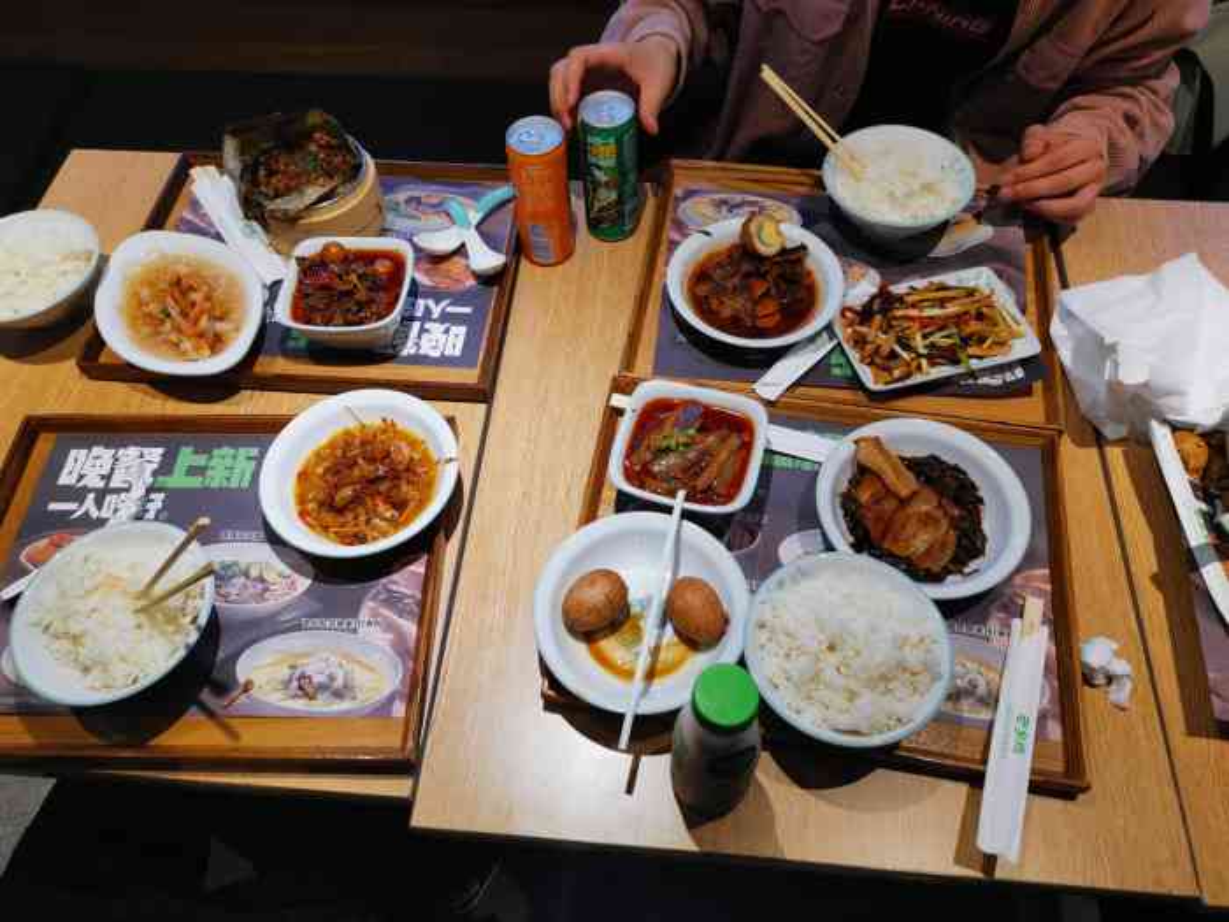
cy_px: 461
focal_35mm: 27
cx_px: 614
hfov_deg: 65.3
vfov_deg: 51.4
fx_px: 959
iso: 125
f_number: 1.8
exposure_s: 1/100
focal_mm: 5.58
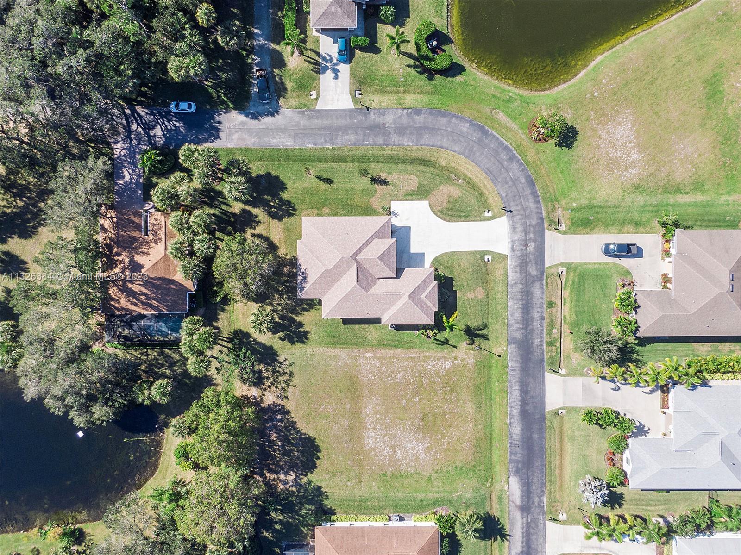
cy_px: 278
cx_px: 370
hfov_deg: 71.6
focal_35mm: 24
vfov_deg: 56.8
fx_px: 514
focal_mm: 4.39
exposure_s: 1/640
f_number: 2.8
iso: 100
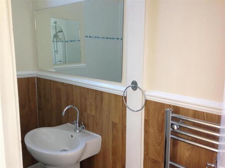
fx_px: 214
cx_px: 112
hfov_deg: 55.4
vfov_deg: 42.9
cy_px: 84
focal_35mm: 33
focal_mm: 4.12
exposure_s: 1/20
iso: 250
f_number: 2.4
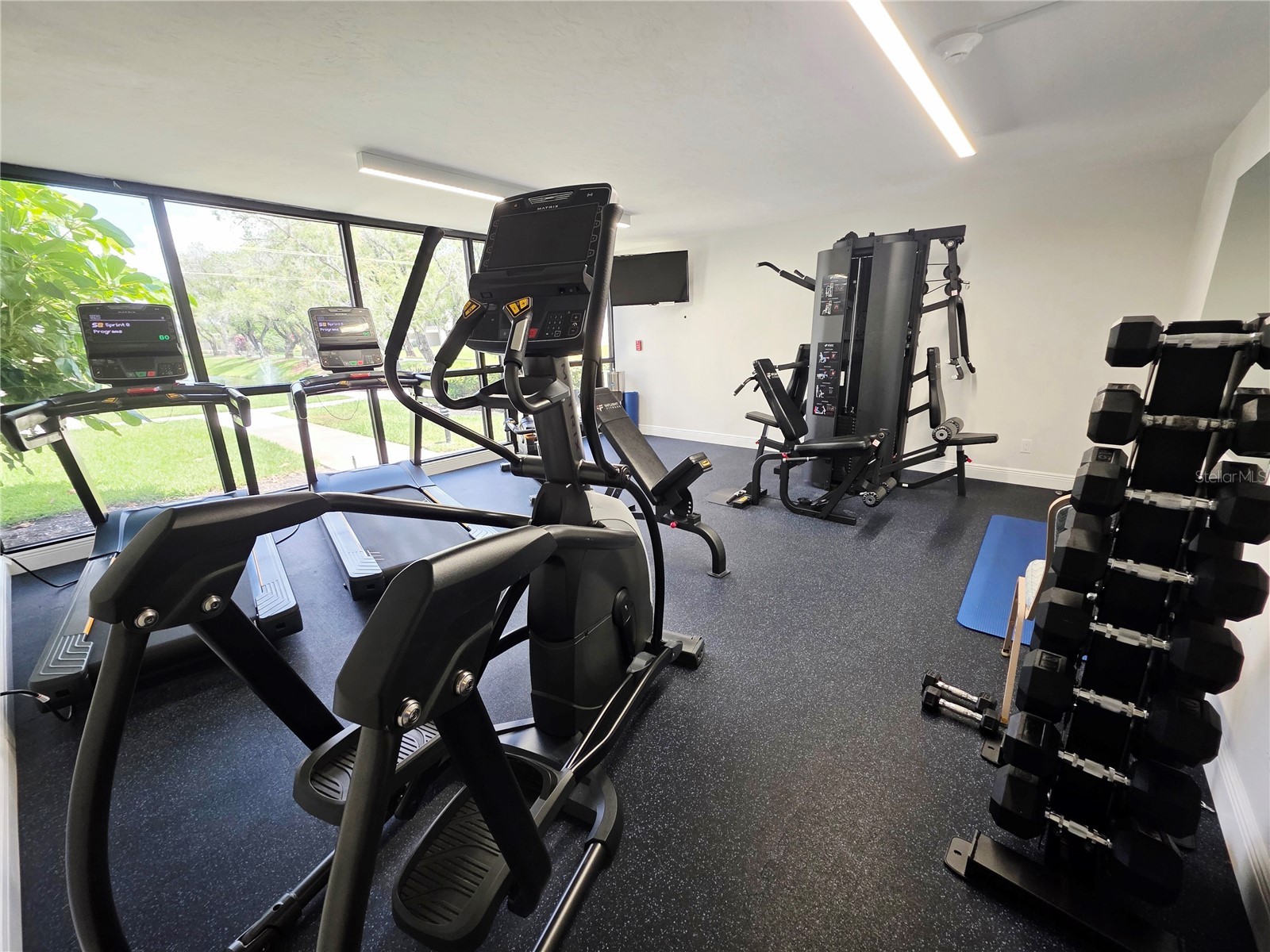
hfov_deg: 106.2
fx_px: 477
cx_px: 635
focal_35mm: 13
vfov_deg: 89.9
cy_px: 476
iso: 160
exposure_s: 1/120
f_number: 1.9
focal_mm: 2.2
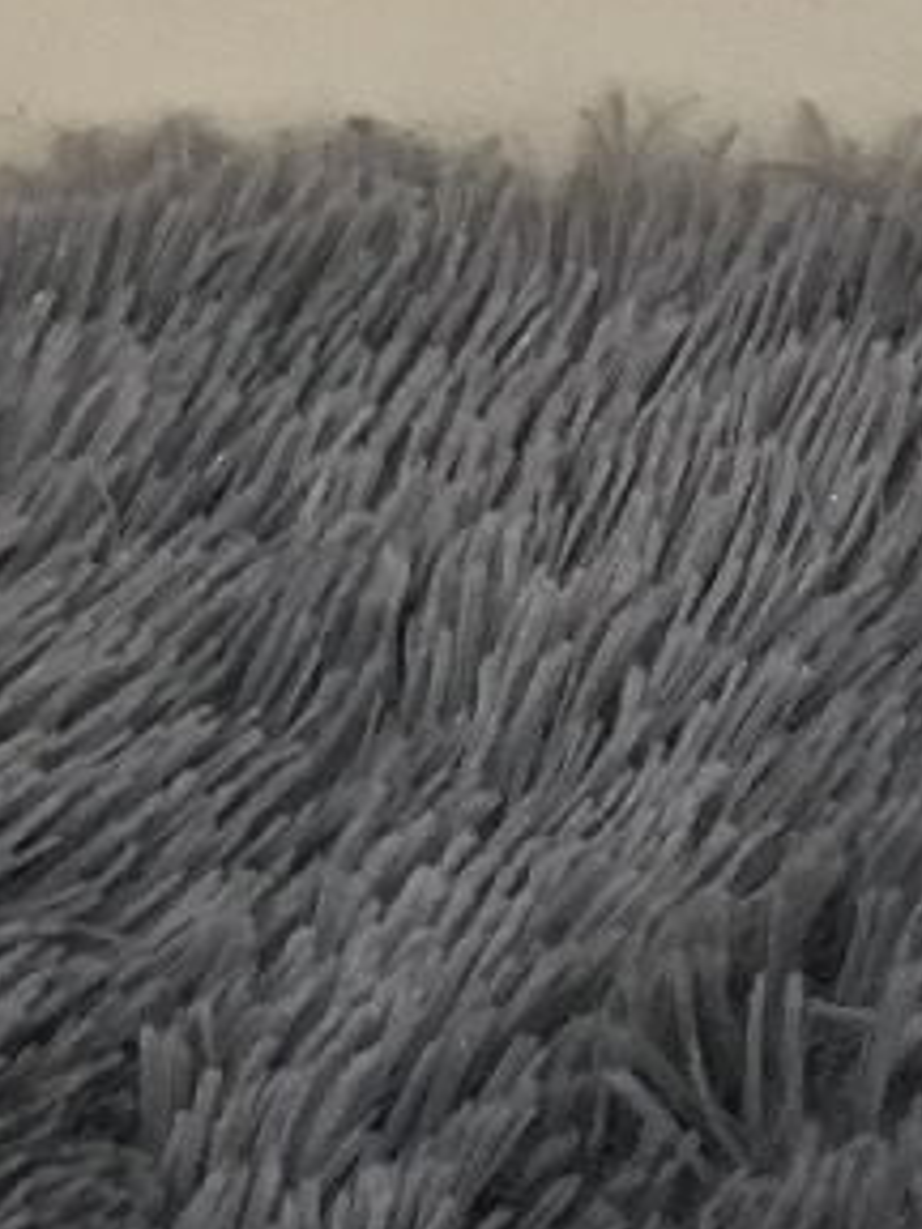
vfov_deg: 14.8
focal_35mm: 129
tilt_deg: -57.9
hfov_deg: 10.6
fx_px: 4581
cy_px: 1417
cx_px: 1801
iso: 80
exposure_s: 1/33
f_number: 2.4
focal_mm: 3.3
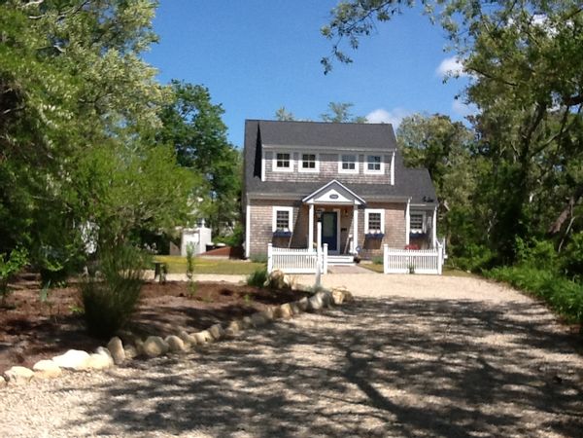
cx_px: 292
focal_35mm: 44
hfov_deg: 42.9
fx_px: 741
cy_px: 219
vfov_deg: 32.9
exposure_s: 1/1215
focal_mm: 2.03
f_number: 2.4
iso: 40
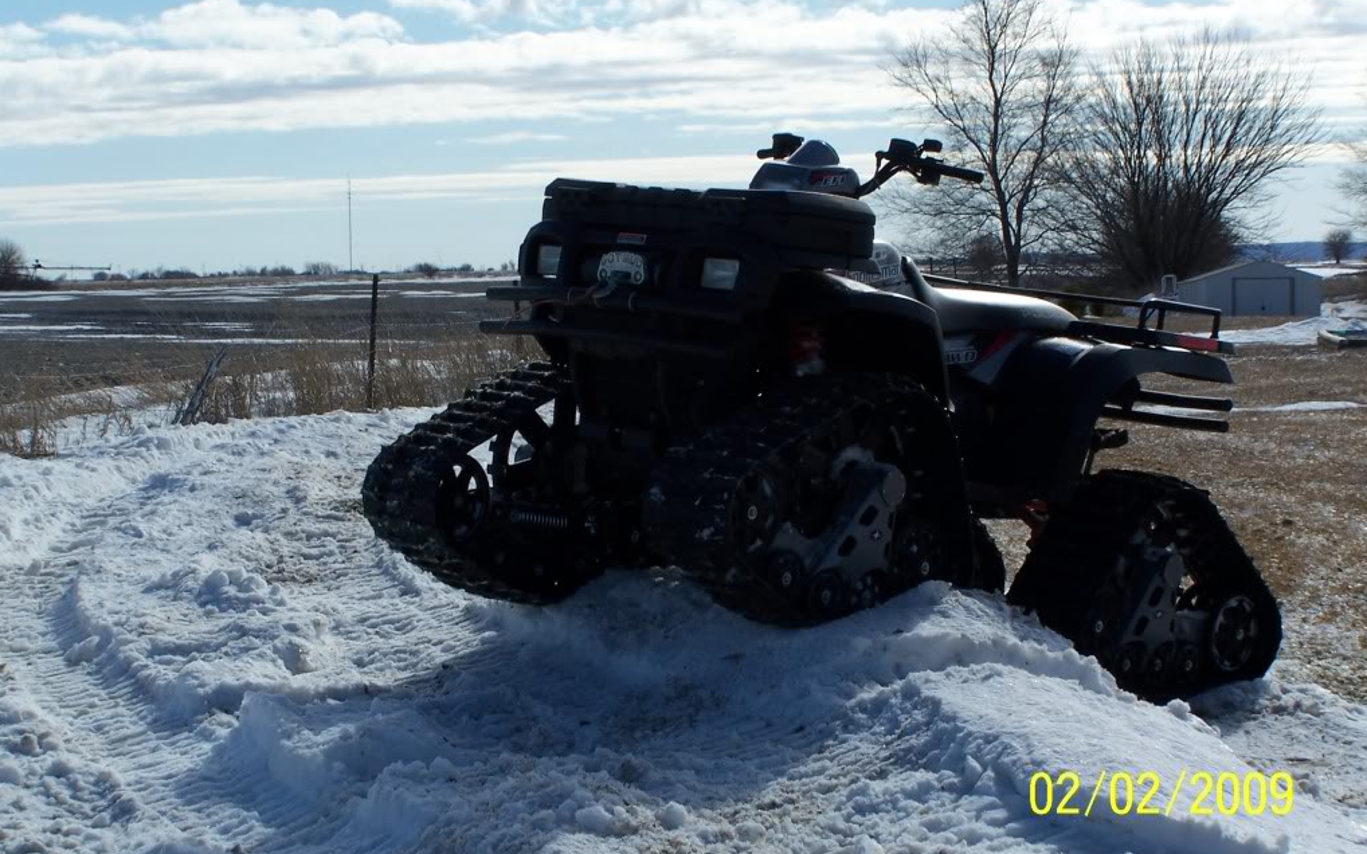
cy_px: 415
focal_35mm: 80
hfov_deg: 25.8
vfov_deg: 16.3
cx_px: 682
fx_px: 2980
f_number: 6.3
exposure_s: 1/640
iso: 80
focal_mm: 12.4
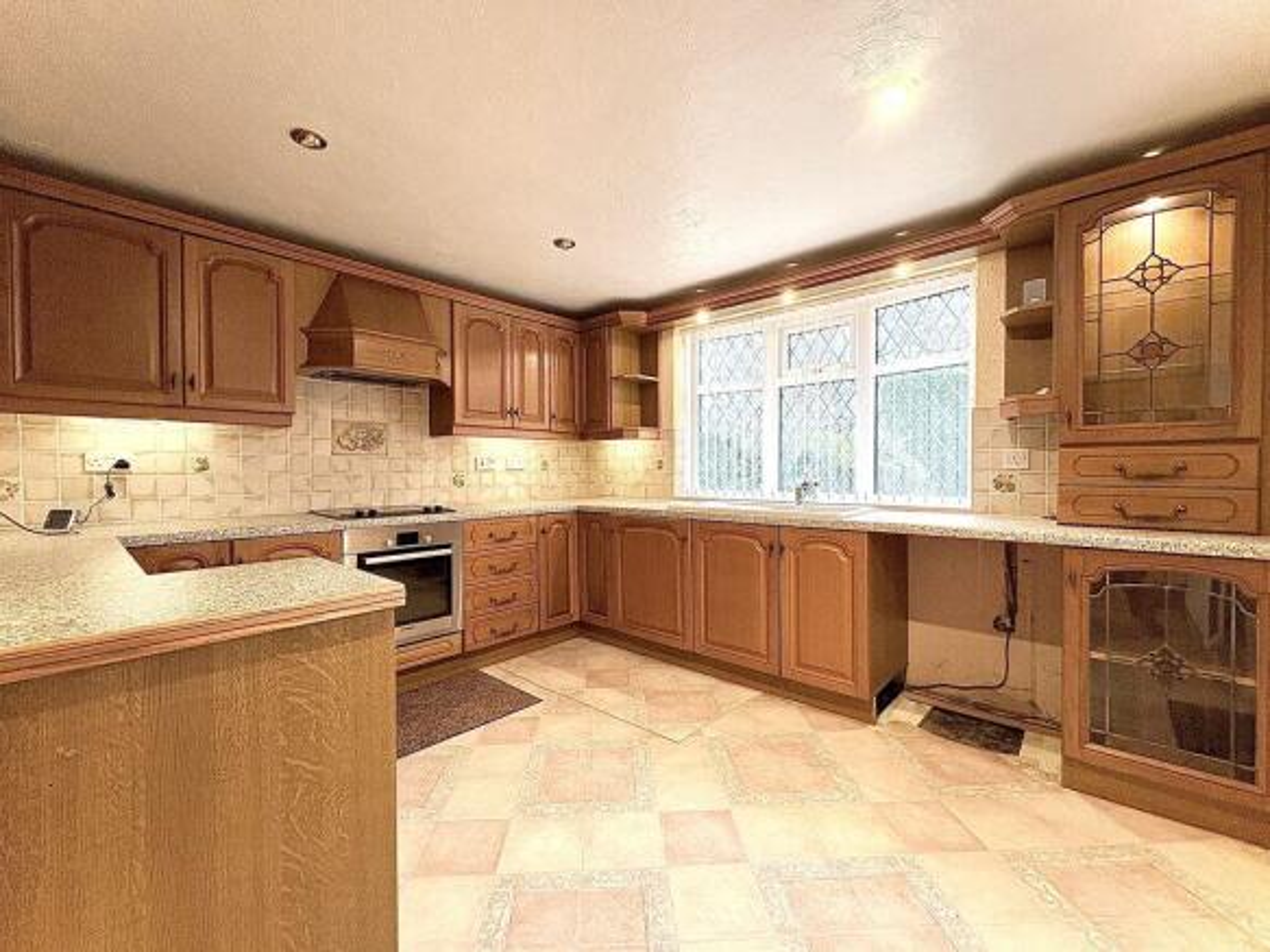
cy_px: 476
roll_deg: -0.9
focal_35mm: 14
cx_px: 635
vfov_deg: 85.7
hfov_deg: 102.1
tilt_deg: -0.9
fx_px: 514
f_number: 2.2
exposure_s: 1/100
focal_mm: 2.22
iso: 250
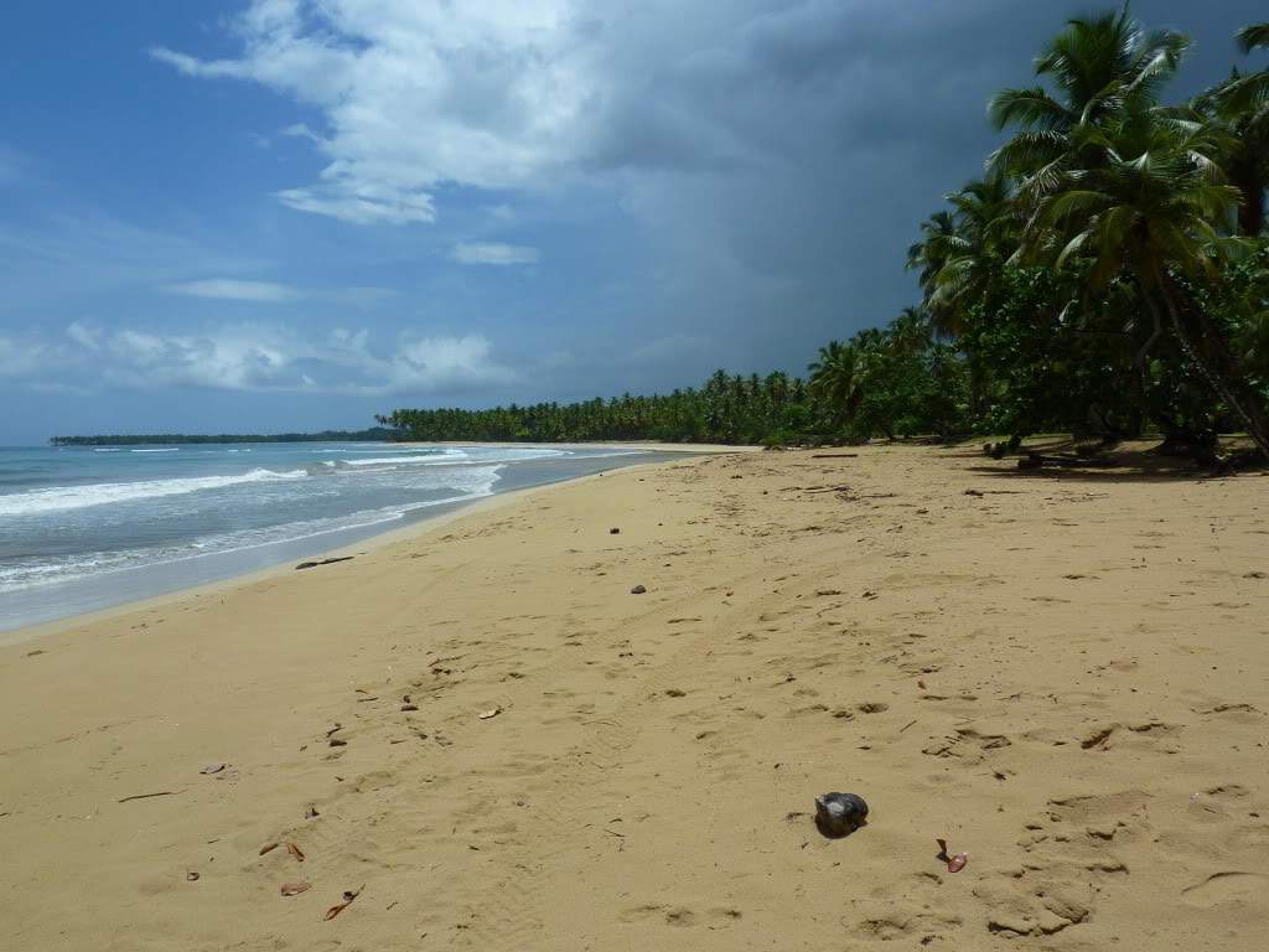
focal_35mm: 25
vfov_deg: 54.9
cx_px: 634
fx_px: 916
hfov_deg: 69.4
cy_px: 476
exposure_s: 1/800
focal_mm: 4.1
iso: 80
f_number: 5.6
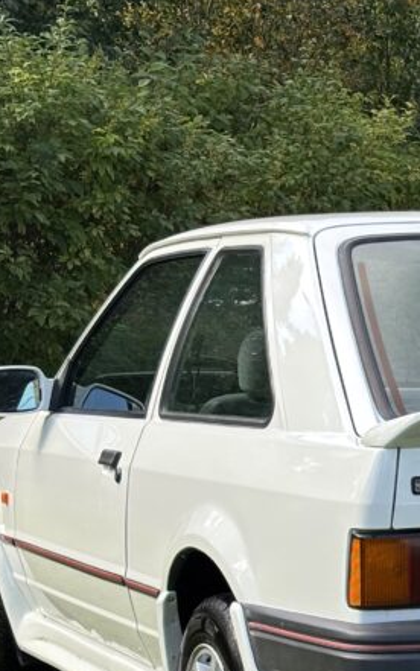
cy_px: 548
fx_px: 2342
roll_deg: -1.2
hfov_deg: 10.1
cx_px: 530
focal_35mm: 128
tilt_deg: -9.2
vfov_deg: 16.2
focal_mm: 5.96
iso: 32
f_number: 1.6
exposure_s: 1/732
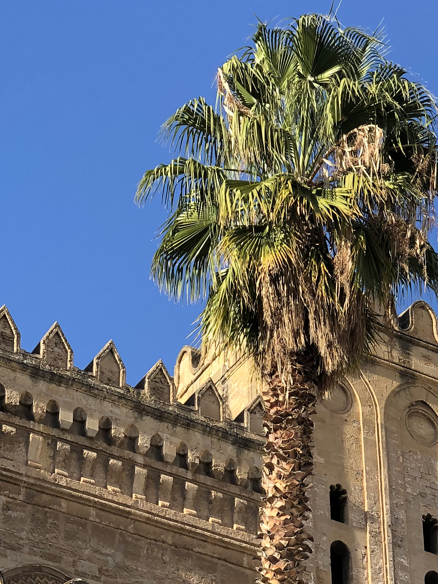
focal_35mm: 123
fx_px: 2075
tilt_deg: +30.4
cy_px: 586
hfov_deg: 12.0
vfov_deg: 15.7
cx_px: 340
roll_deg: +3.0
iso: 16
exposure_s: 1/470
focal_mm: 6
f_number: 2.4
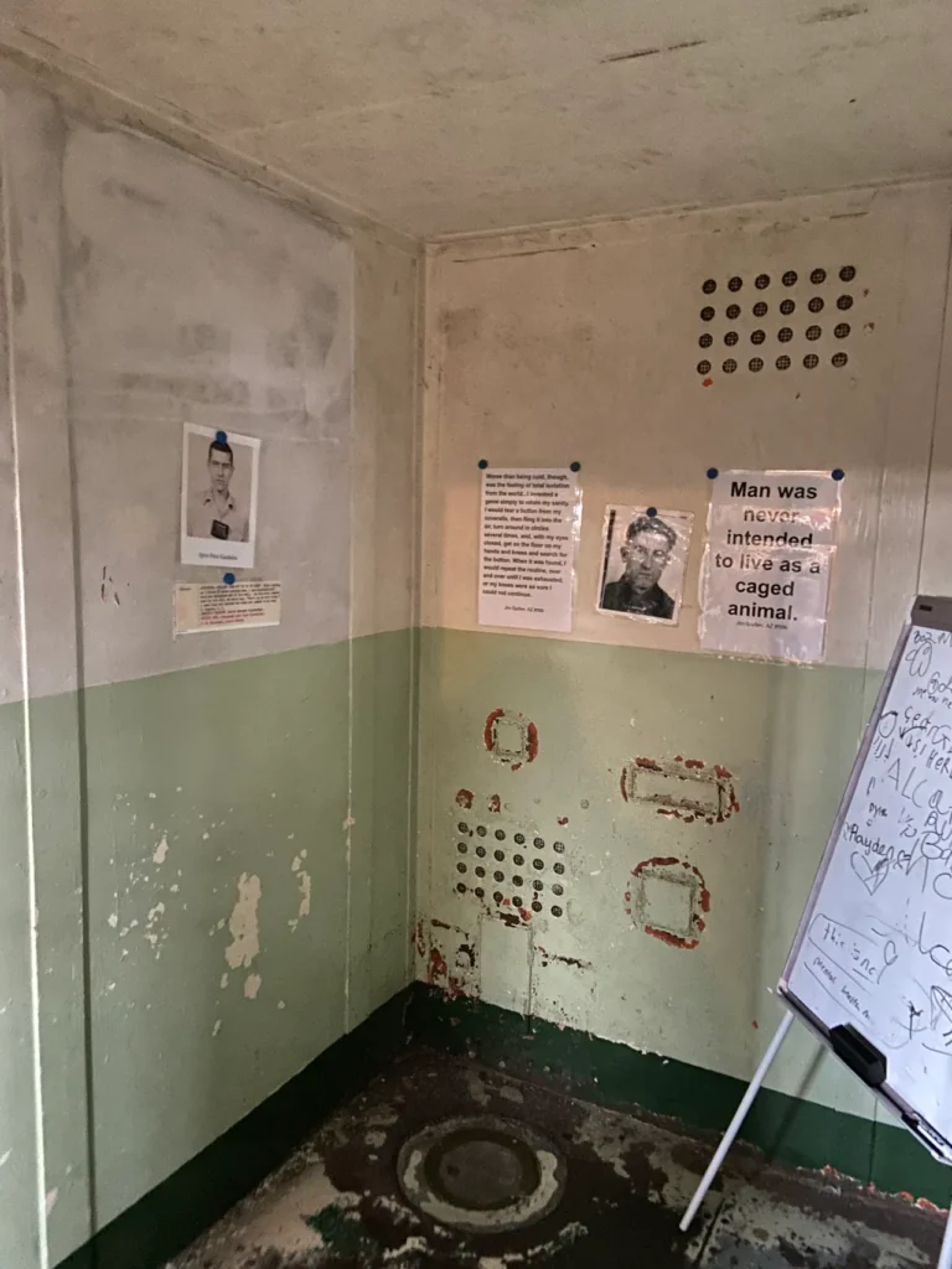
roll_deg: -1.7
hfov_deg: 53.1
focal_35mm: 26
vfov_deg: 67.3
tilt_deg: -7.2
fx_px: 953
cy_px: 634
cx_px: 476
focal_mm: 4.25
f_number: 1.8
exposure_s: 1/21
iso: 800
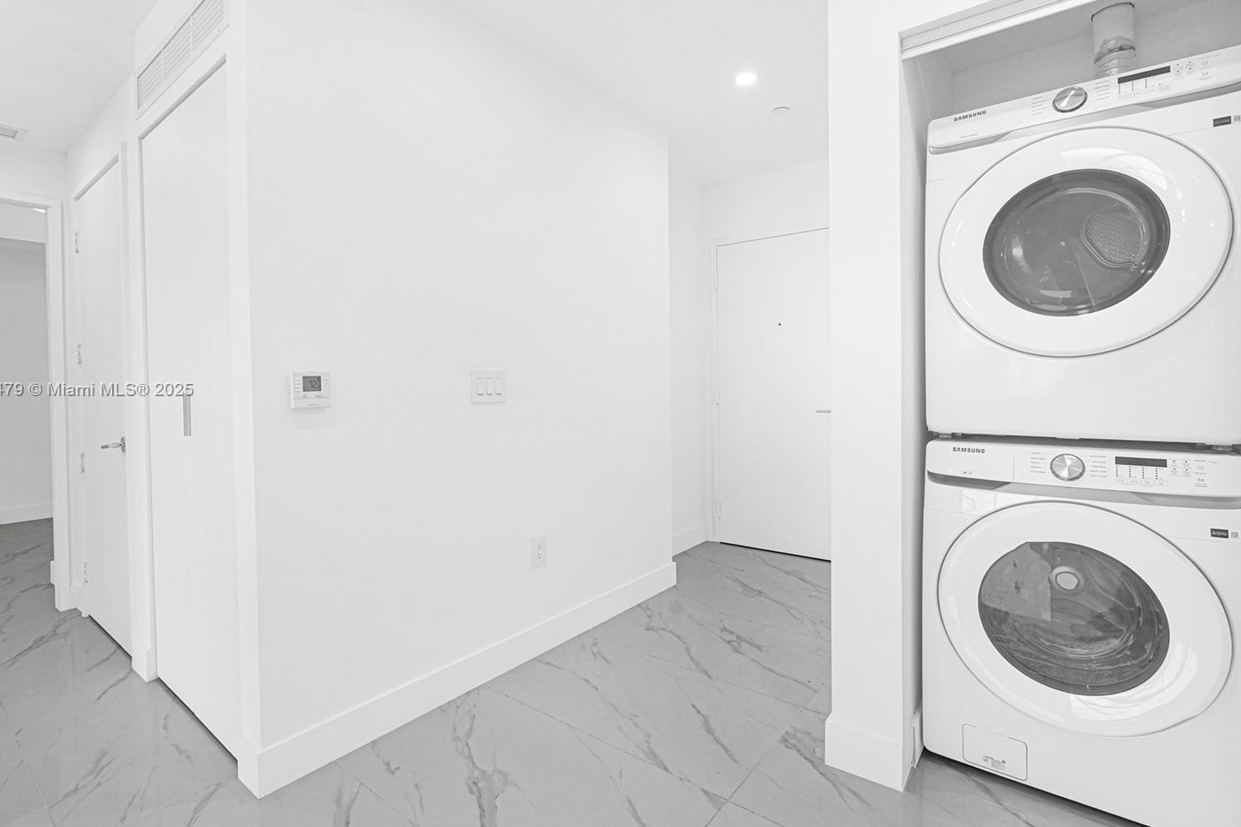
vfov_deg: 70.4
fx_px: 586
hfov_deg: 93.2
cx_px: 588
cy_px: 390
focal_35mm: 17
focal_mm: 16
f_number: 9
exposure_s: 1/30
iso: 800
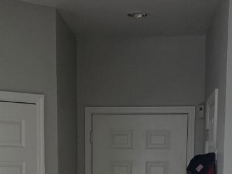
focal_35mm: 89
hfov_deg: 22.0
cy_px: 233
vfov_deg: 15.7
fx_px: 596
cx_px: 112
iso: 200
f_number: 1.7
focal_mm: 6.3
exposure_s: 1/120
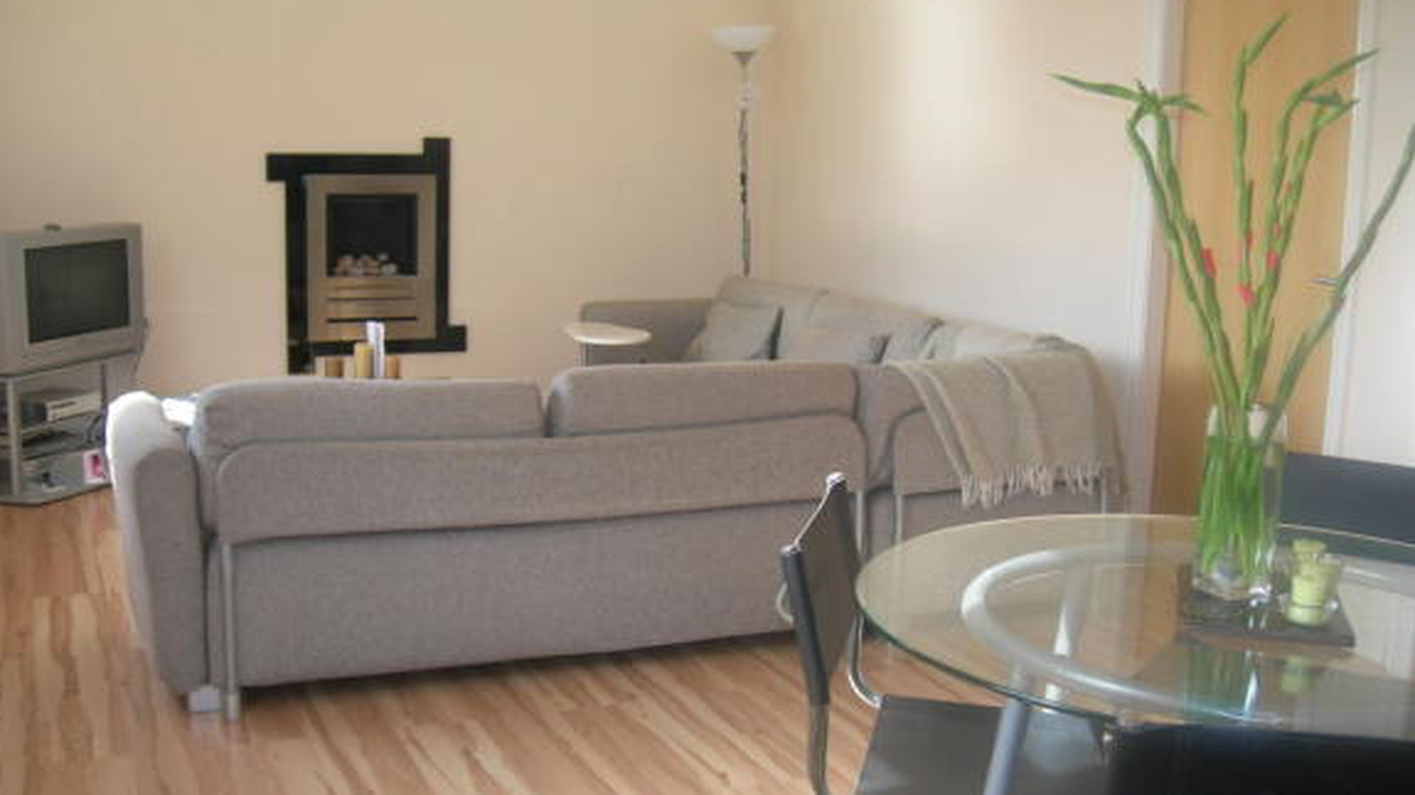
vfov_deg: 28.3
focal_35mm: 42
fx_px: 1575
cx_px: 700
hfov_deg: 48.4
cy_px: 461
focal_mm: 7.8
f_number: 2.8
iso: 50
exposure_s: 1/35
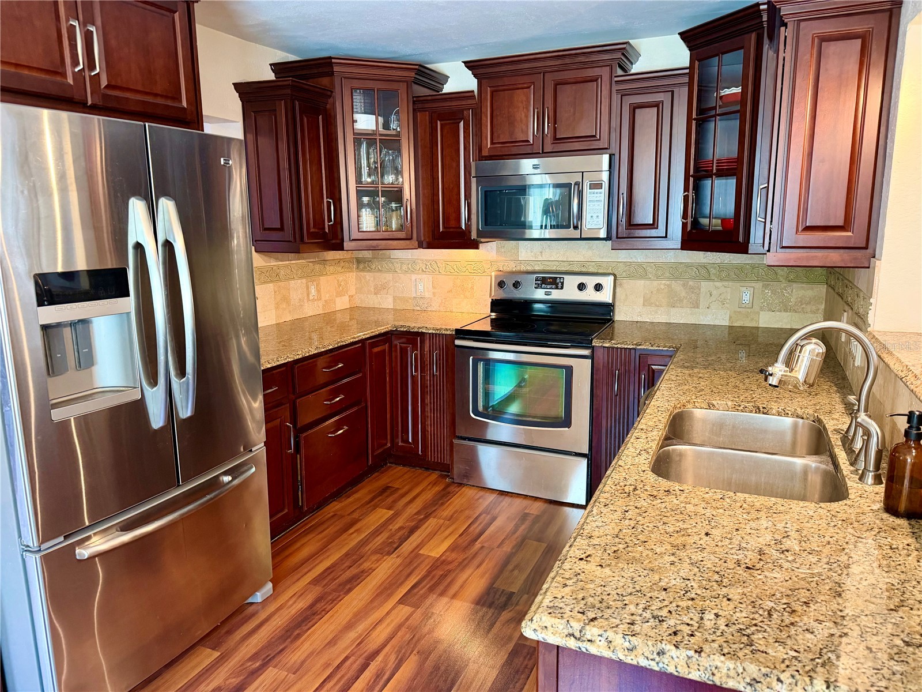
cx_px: 461
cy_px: 346
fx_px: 639
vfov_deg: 56.8
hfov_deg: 71.6
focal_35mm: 24
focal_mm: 6.76
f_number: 1.78
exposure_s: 1/60
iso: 400
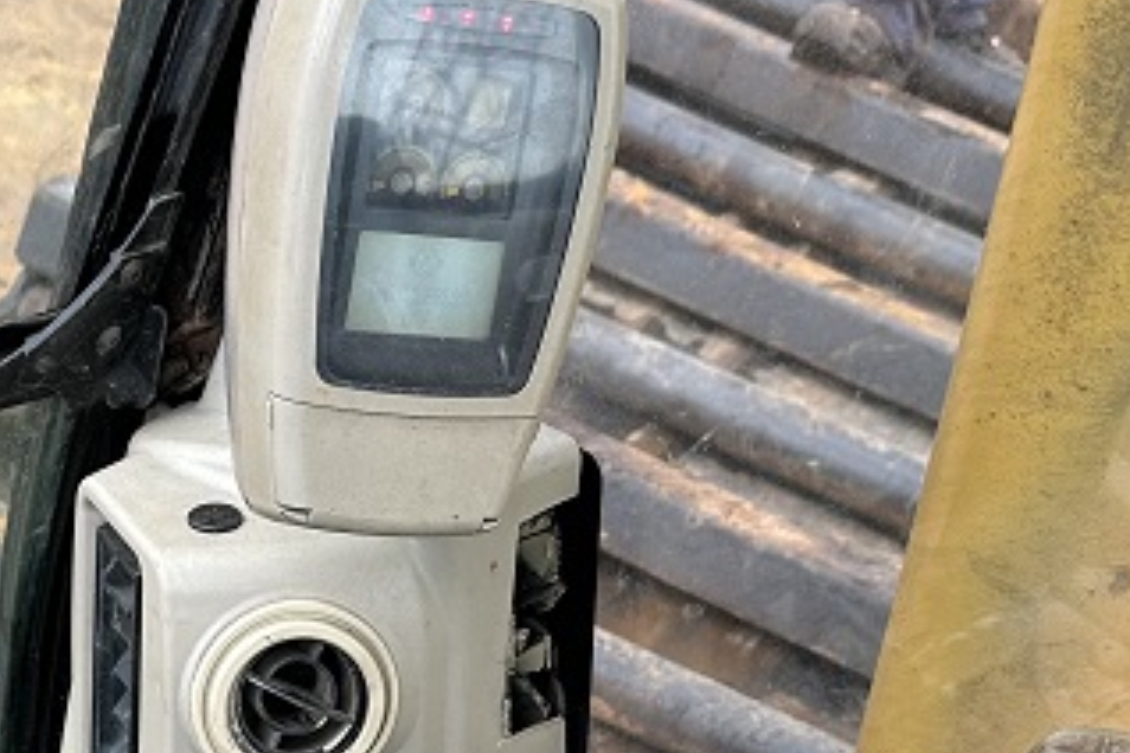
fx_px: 2480
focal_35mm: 79
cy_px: 892
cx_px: 235
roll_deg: -13.8
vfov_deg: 16.6
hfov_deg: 25.3
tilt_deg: -40.5
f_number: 1.78
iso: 64
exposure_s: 1/132
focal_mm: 6.86
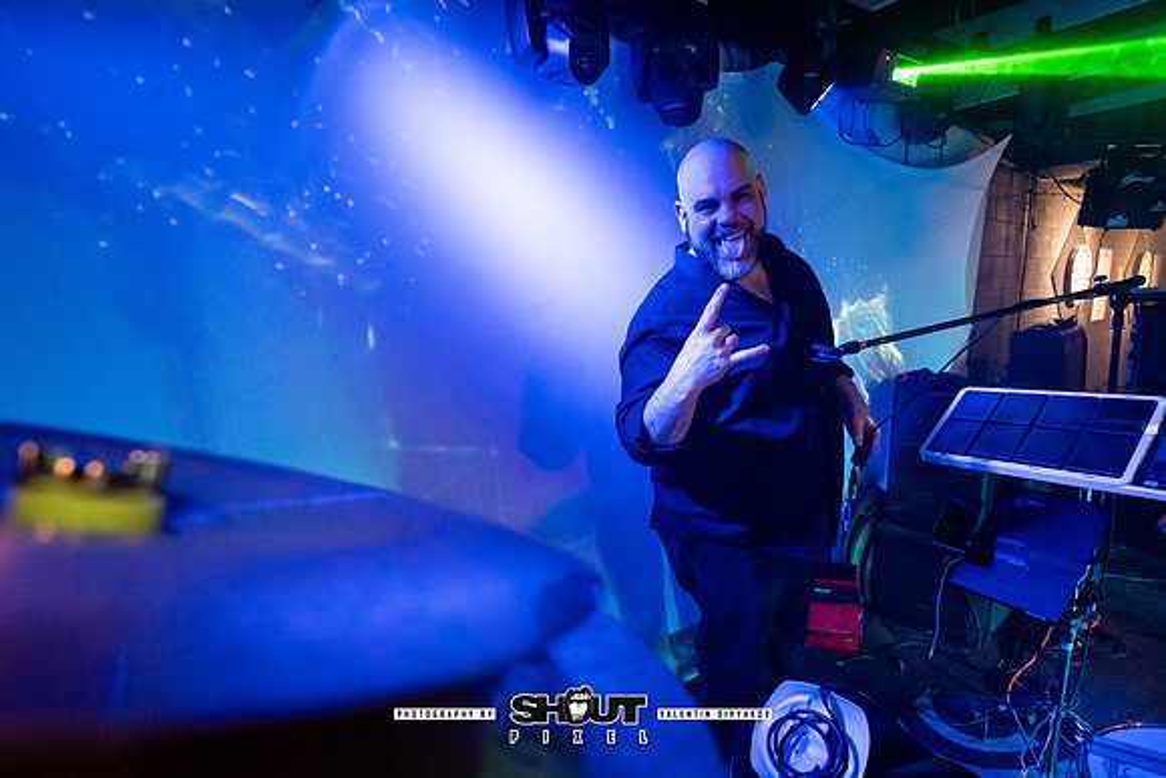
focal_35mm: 16
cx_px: 623
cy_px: 410
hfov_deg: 95.9
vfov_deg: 73.1
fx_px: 524
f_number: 2.8
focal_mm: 14
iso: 2500
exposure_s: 1/250
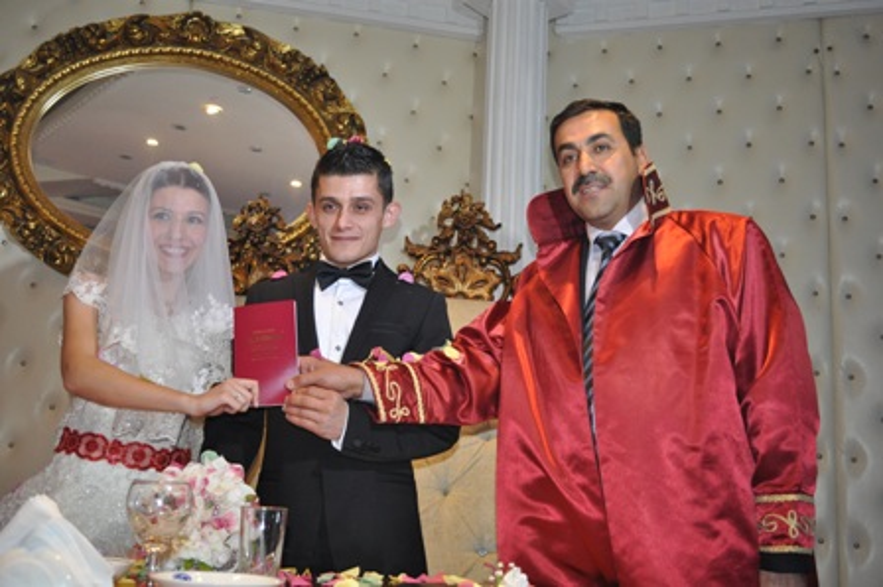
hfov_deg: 49.6
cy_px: 294
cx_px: 442
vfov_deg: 34.2
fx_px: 956
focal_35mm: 39
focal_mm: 26
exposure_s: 1/60
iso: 800
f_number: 4.2
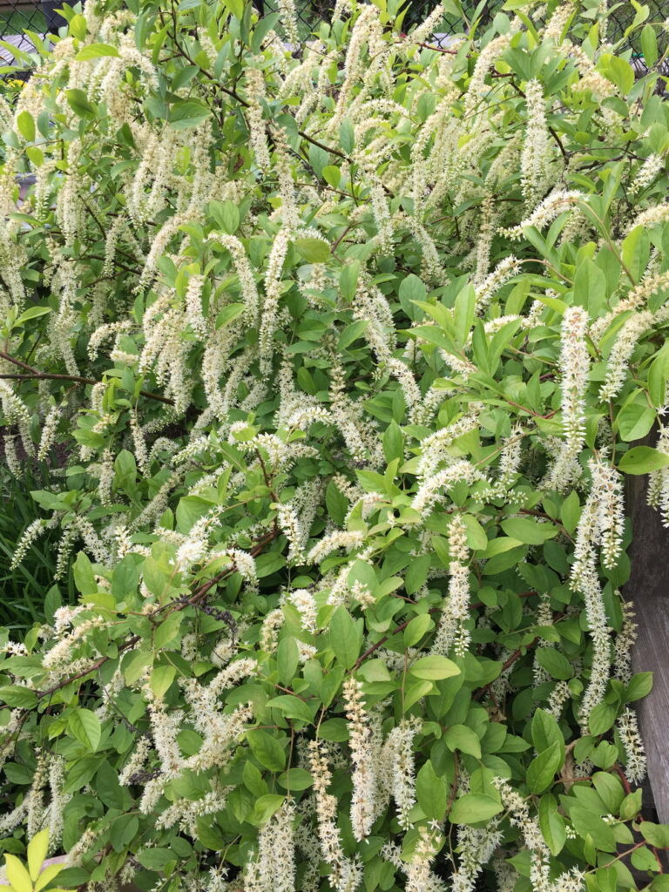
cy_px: 446
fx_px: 747
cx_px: 334
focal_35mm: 29
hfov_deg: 48.2
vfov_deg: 61.7
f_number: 2.2
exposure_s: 1/527
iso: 32
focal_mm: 4.15
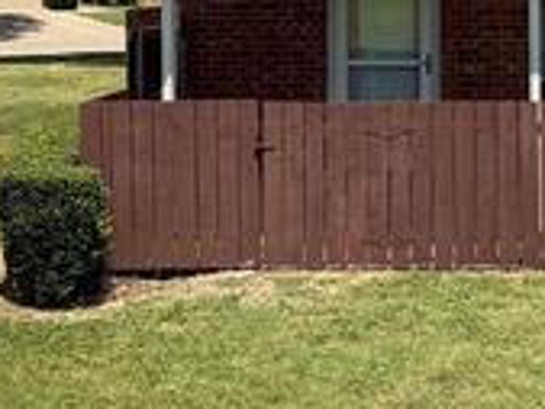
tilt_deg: +0.2
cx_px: 477
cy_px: -26
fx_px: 1434
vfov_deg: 15.9
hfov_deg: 21.1
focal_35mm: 91
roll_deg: +1.0
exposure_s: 1/4167
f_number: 1.78
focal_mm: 6.76
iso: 80
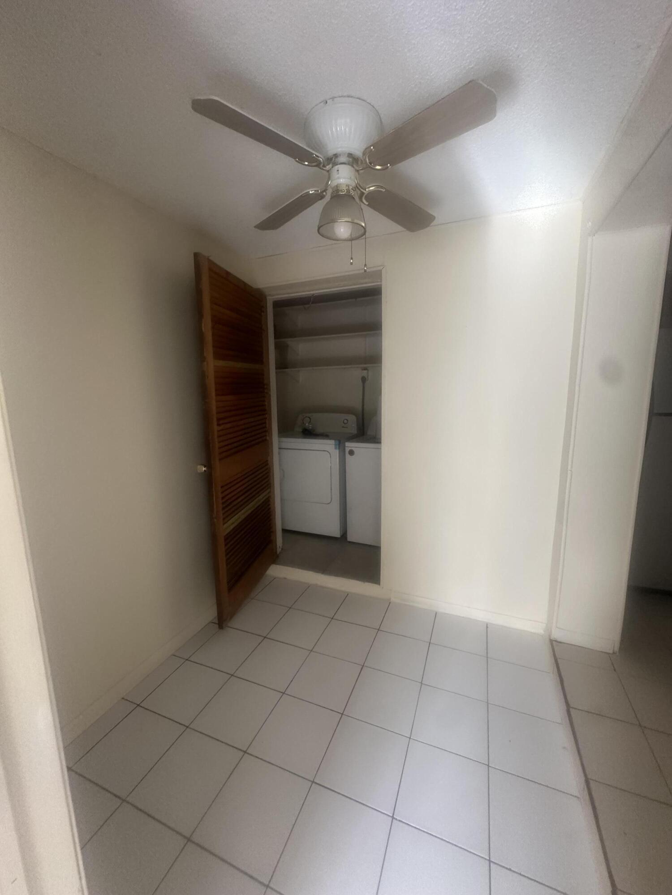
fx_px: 362
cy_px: 448
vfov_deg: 102.1
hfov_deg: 85.7
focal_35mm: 14
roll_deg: -0.7
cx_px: 336
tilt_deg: -6.8
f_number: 2.2
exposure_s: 1/69
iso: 320
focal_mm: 2.22
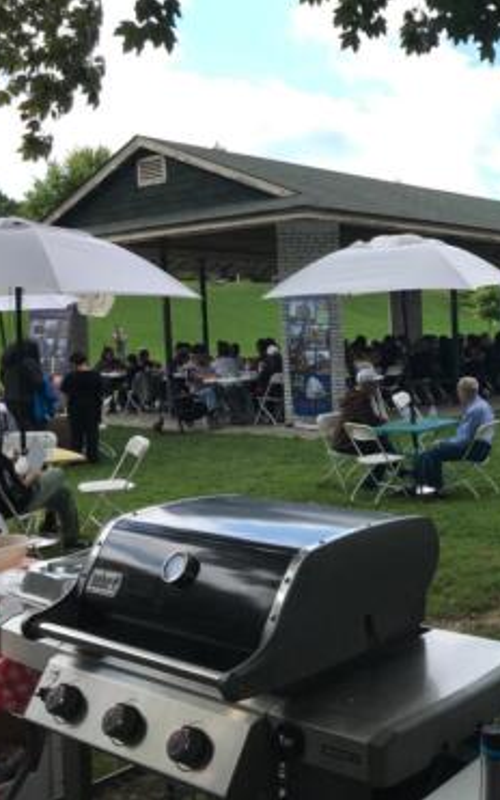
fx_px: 872
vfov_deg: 49.3
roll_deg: +1.4
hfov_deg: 29.6
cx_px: 513
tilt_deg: -3.3
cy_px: 398
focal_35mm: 40
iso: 20
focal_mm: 3.99
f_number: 1.8
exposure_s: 1/1294
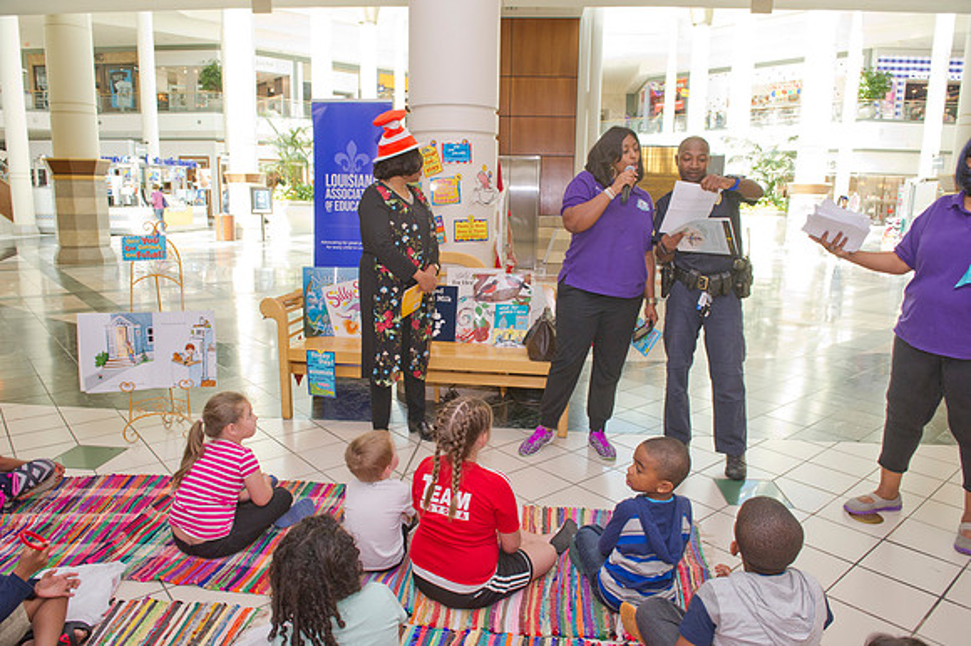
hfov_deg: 73.8
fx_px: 647
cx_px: 486
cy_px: 323
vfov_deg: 53.1
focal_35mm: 24
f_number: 6.3
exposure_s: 1/160
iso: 1250
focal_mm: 24
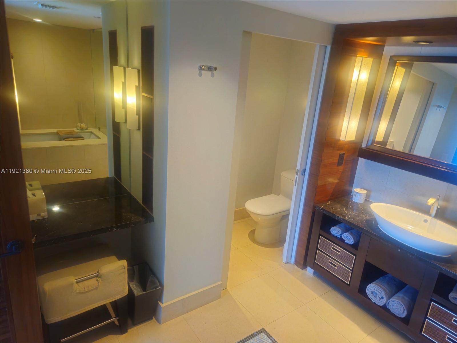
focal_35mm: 23
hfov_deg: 73.9
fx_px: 304
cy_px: 172
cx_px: 228
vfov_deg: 58.9
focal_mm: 5.4
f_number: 1.8
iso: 125
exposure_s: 1/60
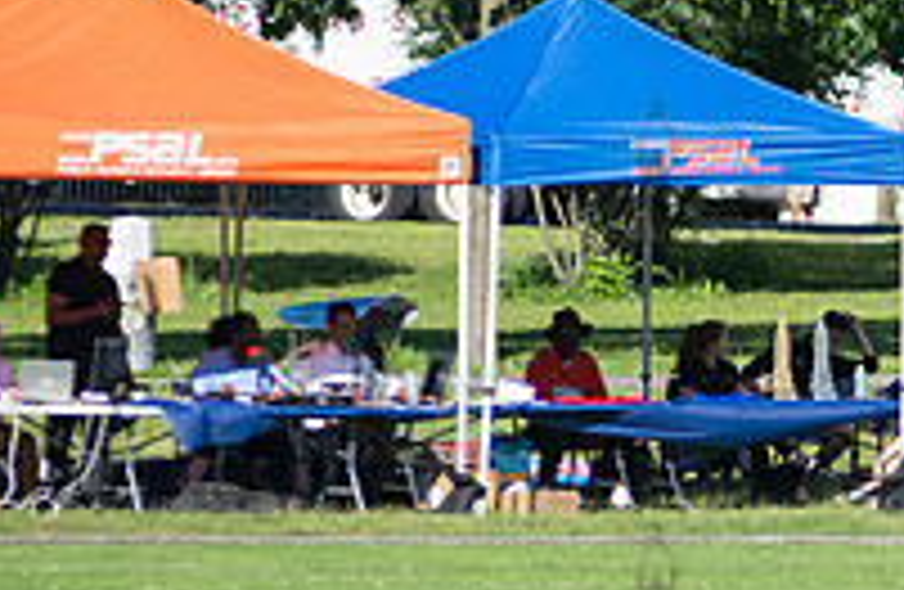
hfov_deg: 3.4
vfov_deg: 2.2
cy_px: 516
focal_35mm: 606
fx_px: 15112
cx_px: 1055
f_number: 2.8
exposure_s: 1/2500
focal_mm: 185
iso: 200
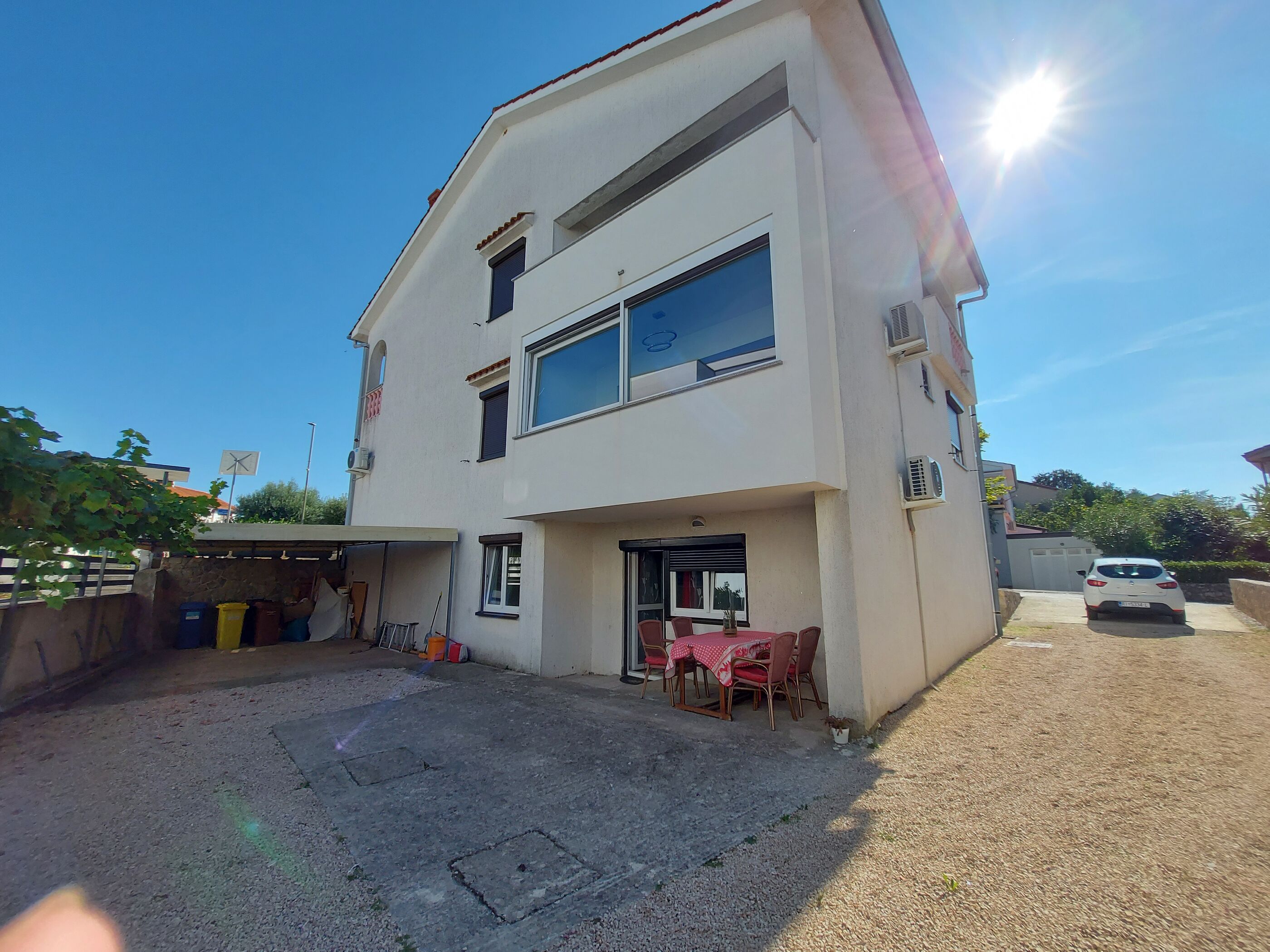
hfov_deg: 106.2
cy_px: 476
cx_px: 635
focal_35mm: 13
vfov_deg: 89.9
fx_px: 477
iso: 50
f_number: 2.2
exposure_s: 1/1420
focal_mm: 1.74
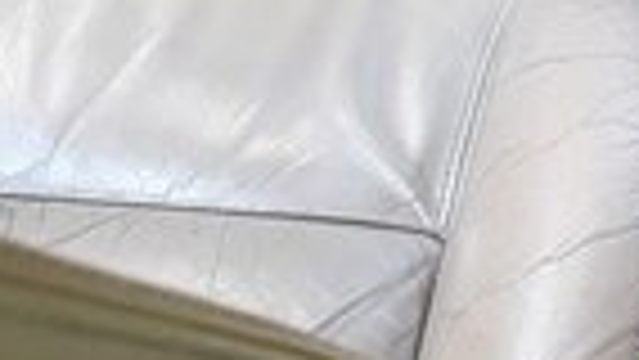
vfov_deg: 9.8
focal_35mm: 103
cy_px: -621
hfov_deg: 20.0
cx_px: 675
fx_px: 1746
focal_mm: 3.71
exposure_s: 1/50
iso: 50
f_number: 1.7
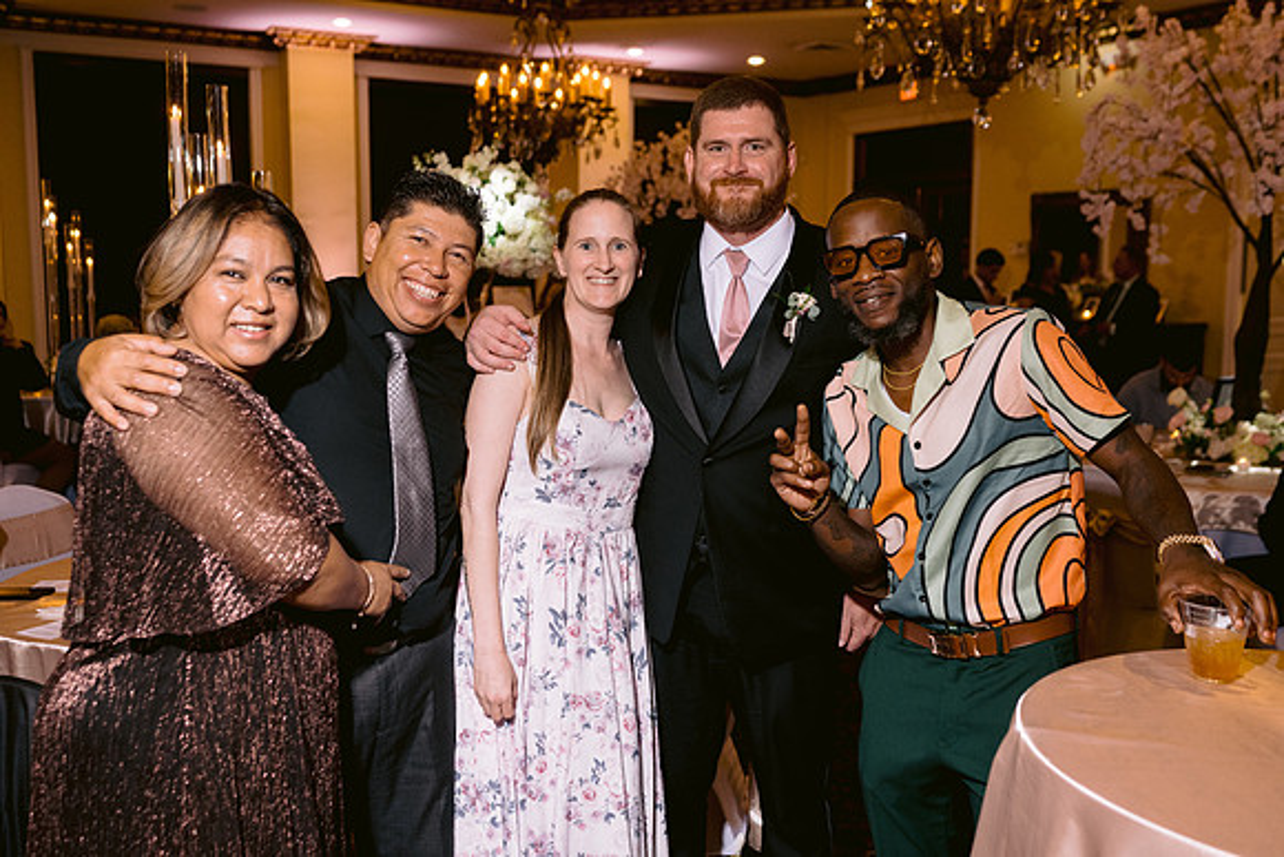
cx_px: 641
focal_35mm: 37
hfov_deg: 51.7
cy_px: 422
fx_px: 1326
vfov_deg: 35.8
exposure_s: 1/80
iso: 1000
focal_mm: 35
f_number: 3.2
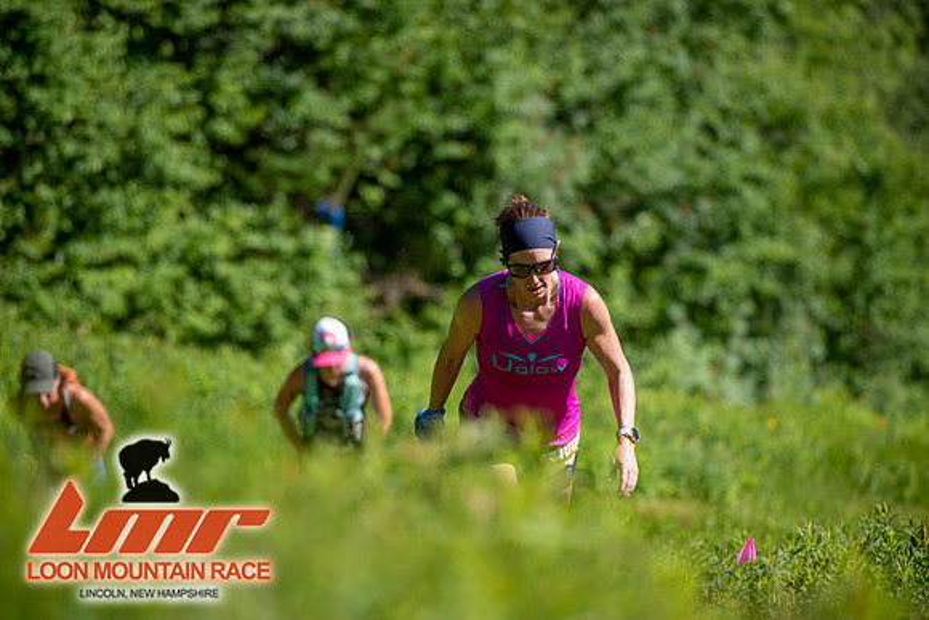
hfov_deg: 10.3
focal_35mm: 200
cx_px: 464
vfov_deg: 6.9
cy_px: 310
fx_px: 5162
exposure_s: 1/800
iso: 100
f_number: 3.5
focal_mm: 200
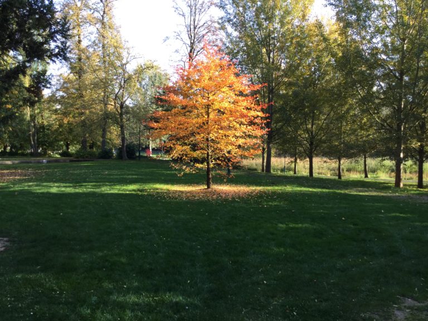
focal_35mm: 31
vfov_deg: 45.4
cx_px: 214
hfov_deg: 58.4
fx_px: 383
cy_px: 160
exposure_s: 1/129
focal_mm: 3.3
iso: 25
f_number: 2.4
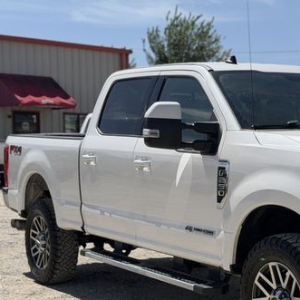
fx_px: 804
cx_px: 285
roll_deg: -0.6
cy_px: 198
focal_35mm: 82
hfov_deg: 20.6
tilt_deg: -2.7
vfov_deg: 21.1
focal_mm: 6.76
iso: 64
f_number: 1.78
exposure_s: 1/7143
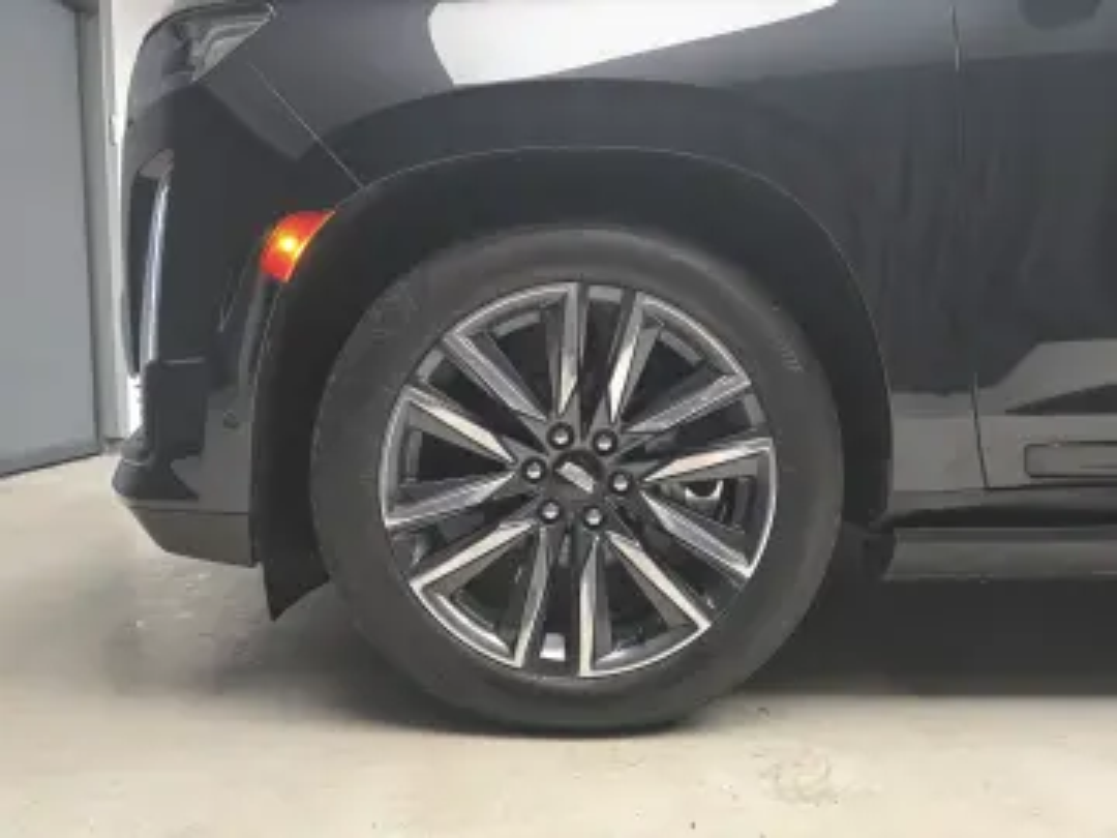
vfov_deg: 58.9
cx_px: 558
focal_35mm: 23
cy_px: 419
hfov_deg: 73.9
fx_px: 742
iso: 160
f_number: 1.7
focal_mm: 6.3
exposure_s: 1/50.3
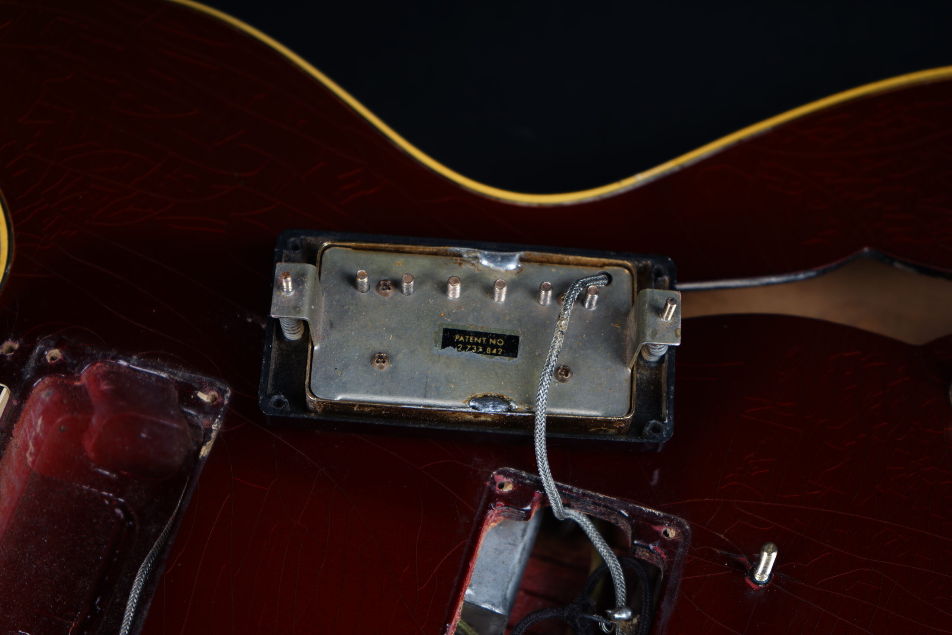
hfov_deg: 28.8
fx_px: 1851
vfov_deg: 19.5
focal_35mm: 70
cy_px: 318
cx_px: 476
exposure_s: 1/125
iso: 64
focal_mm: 70
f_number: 5.6
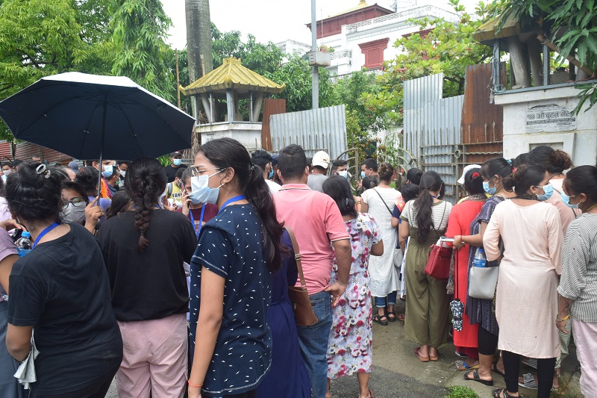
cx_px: 298
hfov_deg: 67.4
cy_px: 199
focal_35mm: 27
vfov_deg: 47.9
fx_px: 448
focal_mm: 18
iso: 400
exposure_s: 1/250
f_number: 10
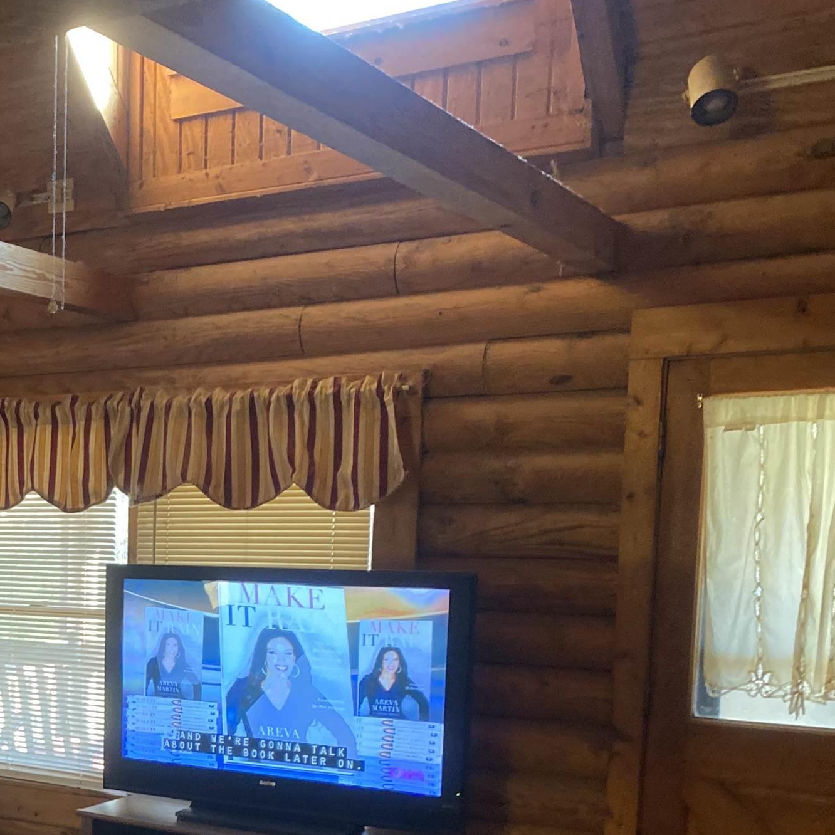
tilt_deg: -7.6
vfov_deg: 31.2
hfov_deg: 29.6
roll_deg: -1.5
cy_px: 688
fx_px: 1446
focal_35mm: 53
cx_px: -38
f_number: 1.8
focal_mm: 4.25
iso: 320
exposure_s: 1/40
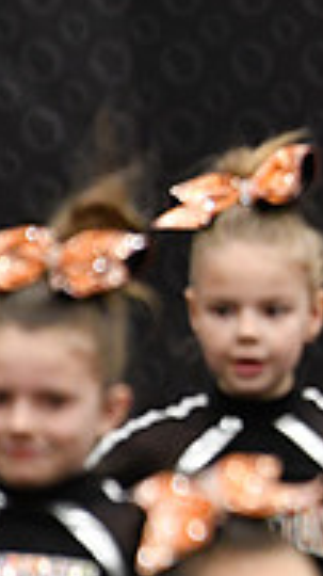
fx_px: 15438
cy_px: 75
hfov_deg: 1.2
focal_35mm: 1012
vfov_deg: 2.1
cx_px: 857
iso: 5000
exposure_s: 1/800
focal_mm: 200
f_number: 2.8
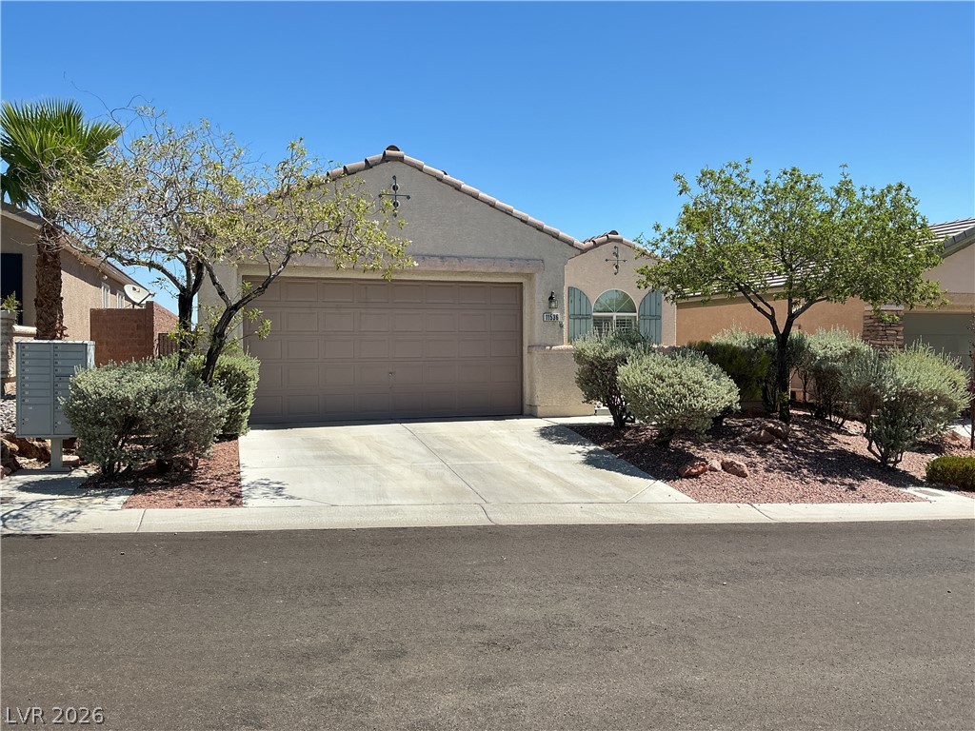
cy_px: 366
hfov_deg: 61.7
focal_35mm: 29
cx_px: 488
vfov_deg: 48.2
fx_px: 817
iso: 25
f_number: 1.8
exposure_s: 1/1121
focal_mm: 3
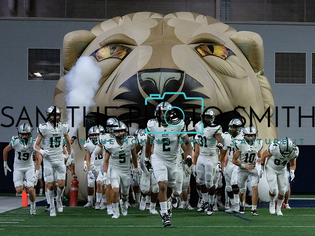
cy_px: 145
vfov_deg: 12.8
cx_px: 205
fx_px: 1056
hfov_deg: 16.9
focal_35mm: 116
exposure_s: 1/1250
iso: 6400
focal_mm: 70
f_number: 4
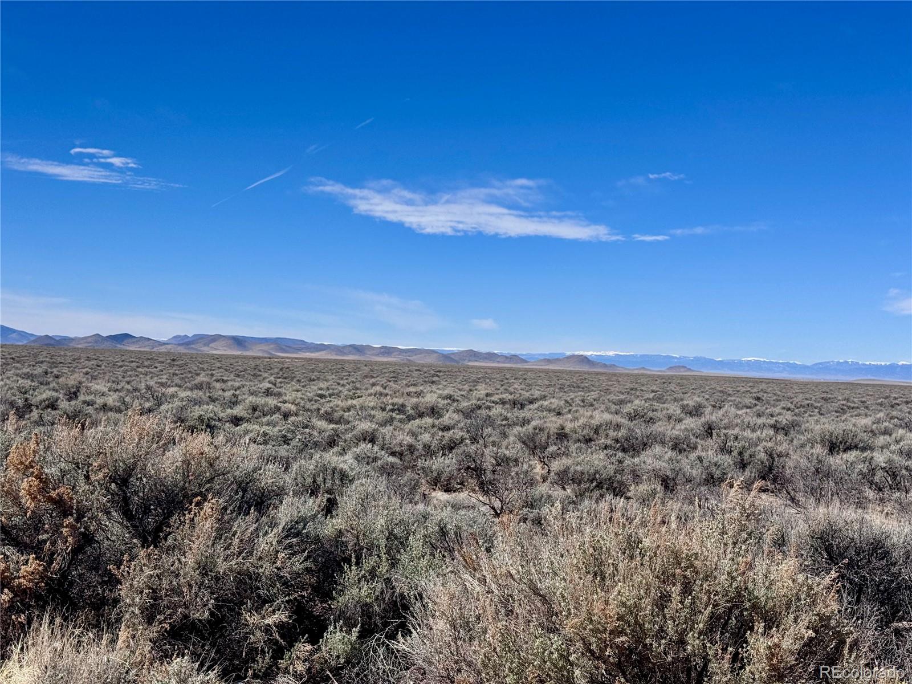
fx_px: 1265
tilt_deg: -0.8
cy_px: 342
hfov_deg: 39.7
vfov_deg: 30.3
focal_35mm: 48
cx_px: 456
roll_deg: -1.7
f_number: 1.78
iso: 64
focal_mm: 6.76
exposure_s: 1/7937
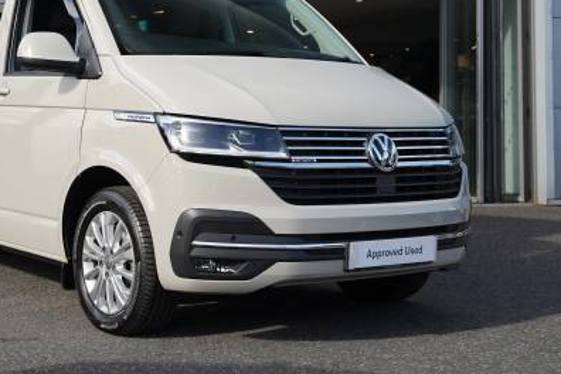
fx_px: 999
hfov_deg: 31.0
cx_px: 173
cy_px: 78
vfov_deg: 21.0
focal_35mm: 64
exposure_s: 1/200
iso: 100
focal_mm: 39.7
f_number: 4.5
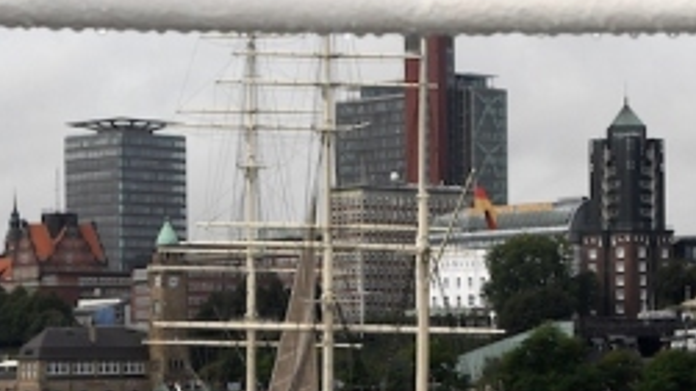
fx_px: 2583
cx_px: 458
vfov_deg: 8.6
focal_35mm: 140
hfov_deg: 15.3
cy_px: 319
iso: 500
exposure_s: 1/800
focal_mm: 28
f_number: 14
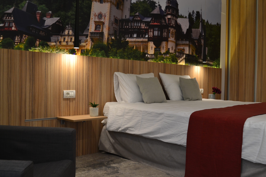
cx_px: 133
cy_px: 88
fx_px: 266
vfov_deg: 36.9
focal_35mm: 36
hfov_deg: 53.1
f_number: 6.3
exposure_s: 1/15
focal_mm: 24
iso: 400
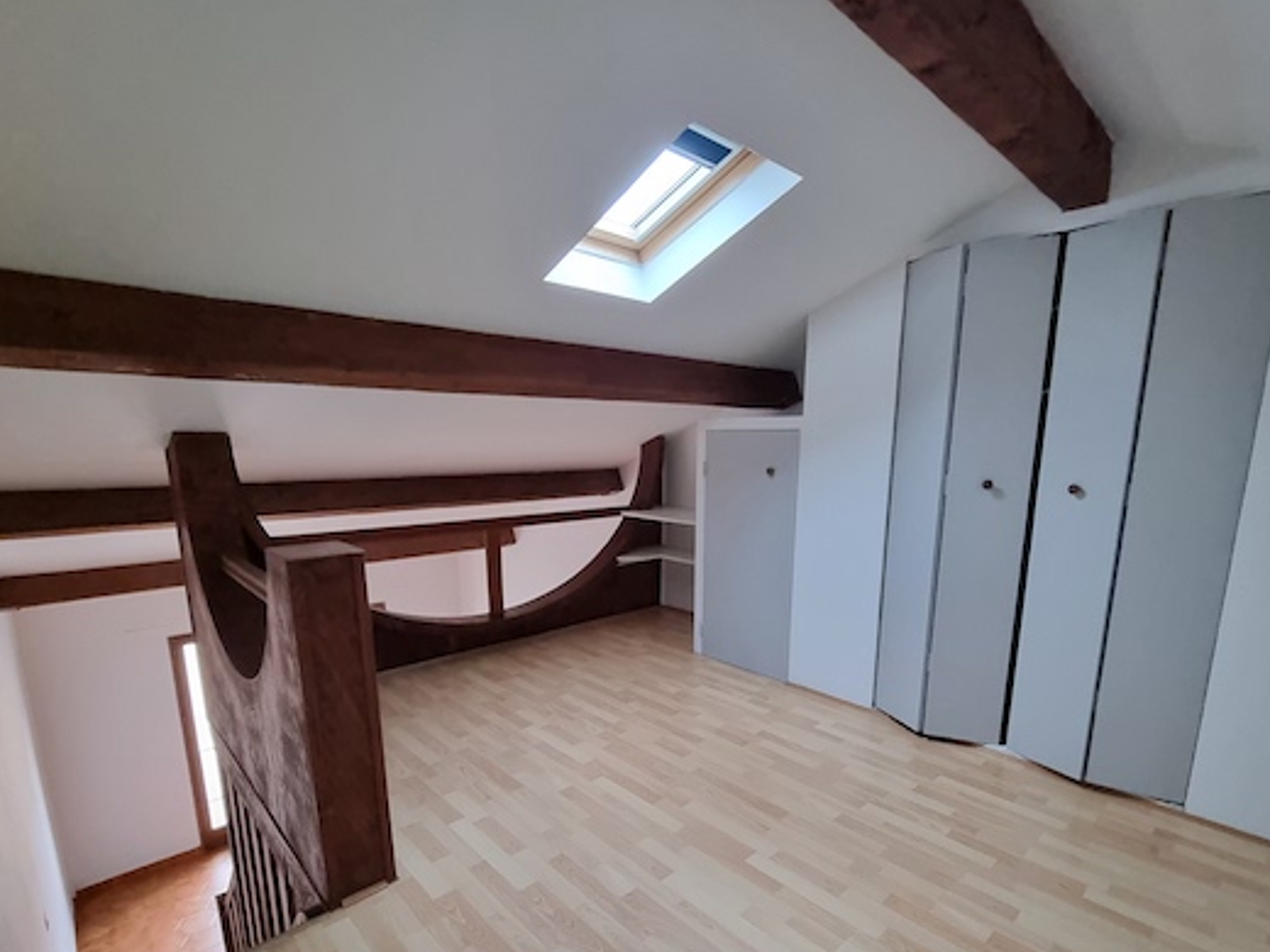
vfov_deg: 77.4
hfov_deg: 94.3
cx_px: 681
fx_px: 587
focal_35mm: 16
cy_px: 559
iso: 1600
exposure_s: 1/25
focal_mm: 2.2
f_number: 2.2
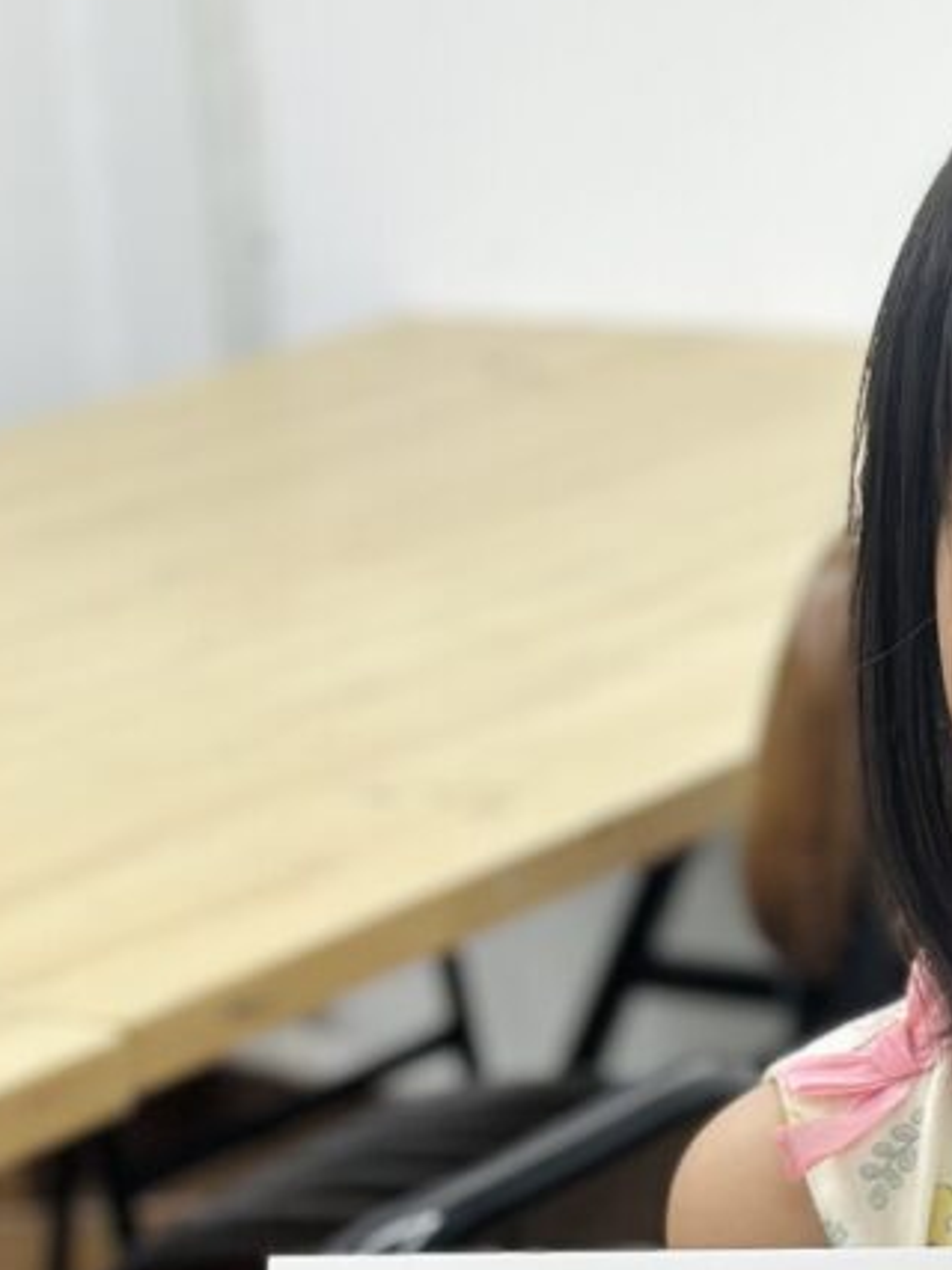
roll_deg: +1.5
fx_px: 5503
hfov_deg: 9.8
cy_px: 888
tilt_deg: -15.8
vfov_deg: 13.1
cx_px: 1074
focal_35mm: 150
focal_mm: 6.86
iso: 80
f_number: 1.78
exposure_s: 1/303
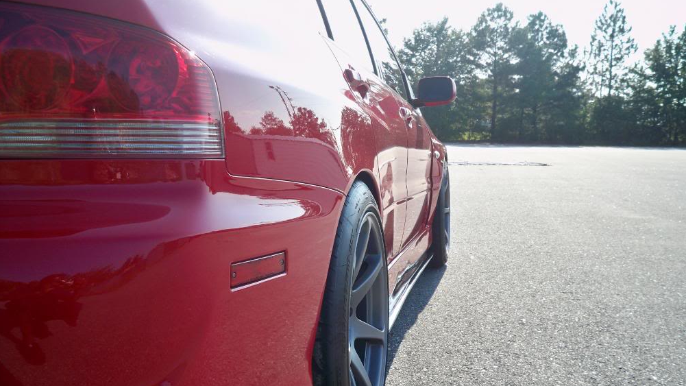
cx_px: 349
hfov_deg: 51.6
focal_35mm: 39
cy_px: 239
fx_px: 709
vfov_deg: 30.3
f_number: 3.1
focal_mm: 6.3
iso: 64
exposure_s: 1/400
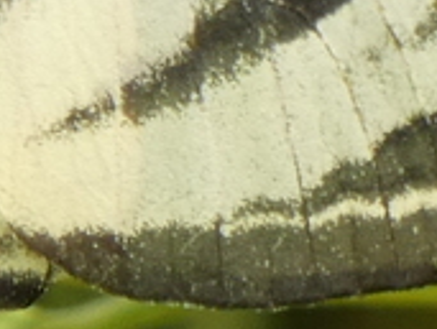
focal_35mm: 2334
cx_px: -55
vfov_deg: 0.6
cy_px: 15
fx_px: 29527
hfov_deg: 0.8
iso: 100
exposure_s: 1/100
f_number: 5.6
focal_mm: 84
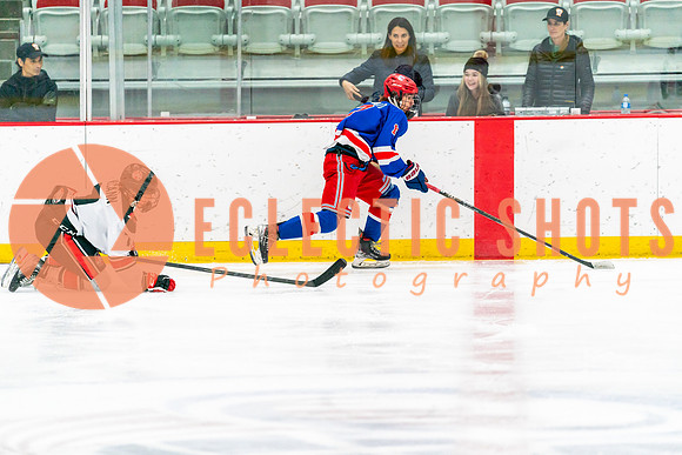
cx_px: 351
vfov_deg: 6.5
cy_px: 227
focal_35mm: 211
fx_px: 3990
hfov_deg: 9.8
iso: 3200
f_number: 2.8
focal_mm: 200
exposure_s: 1/1250
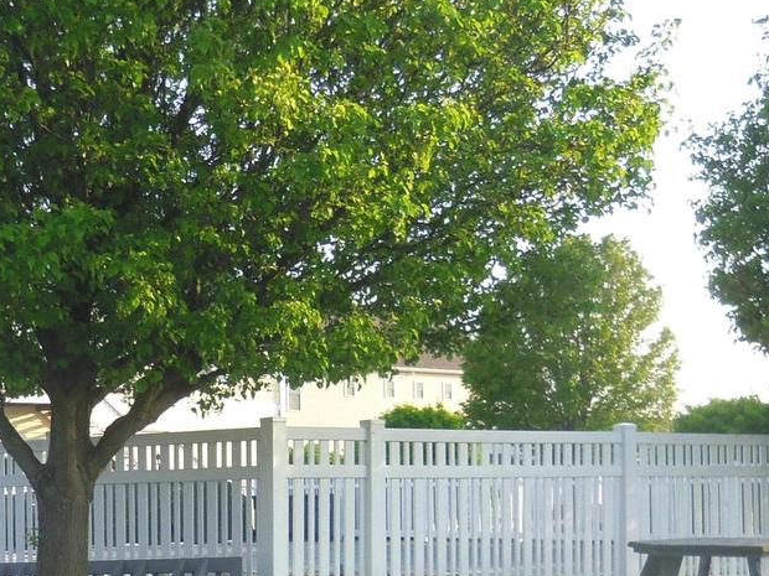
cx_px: 275
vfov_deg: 22.2
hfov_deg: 29.7
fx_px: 1444
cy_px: 495
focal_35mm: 65
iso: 100
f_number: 3.9
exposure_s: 1/200
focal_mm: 5
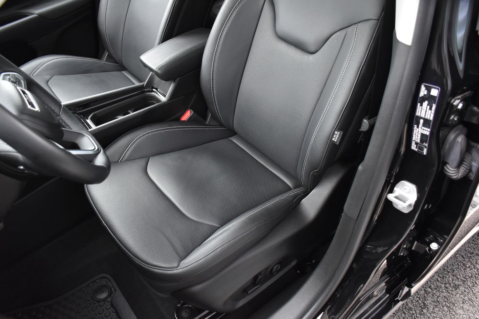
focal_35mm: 30
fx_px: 399
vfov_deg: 43.6
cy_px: 160
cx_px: 240
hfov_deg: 61.9
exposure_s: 1/60
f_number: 3.5
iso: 1800
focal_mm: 20
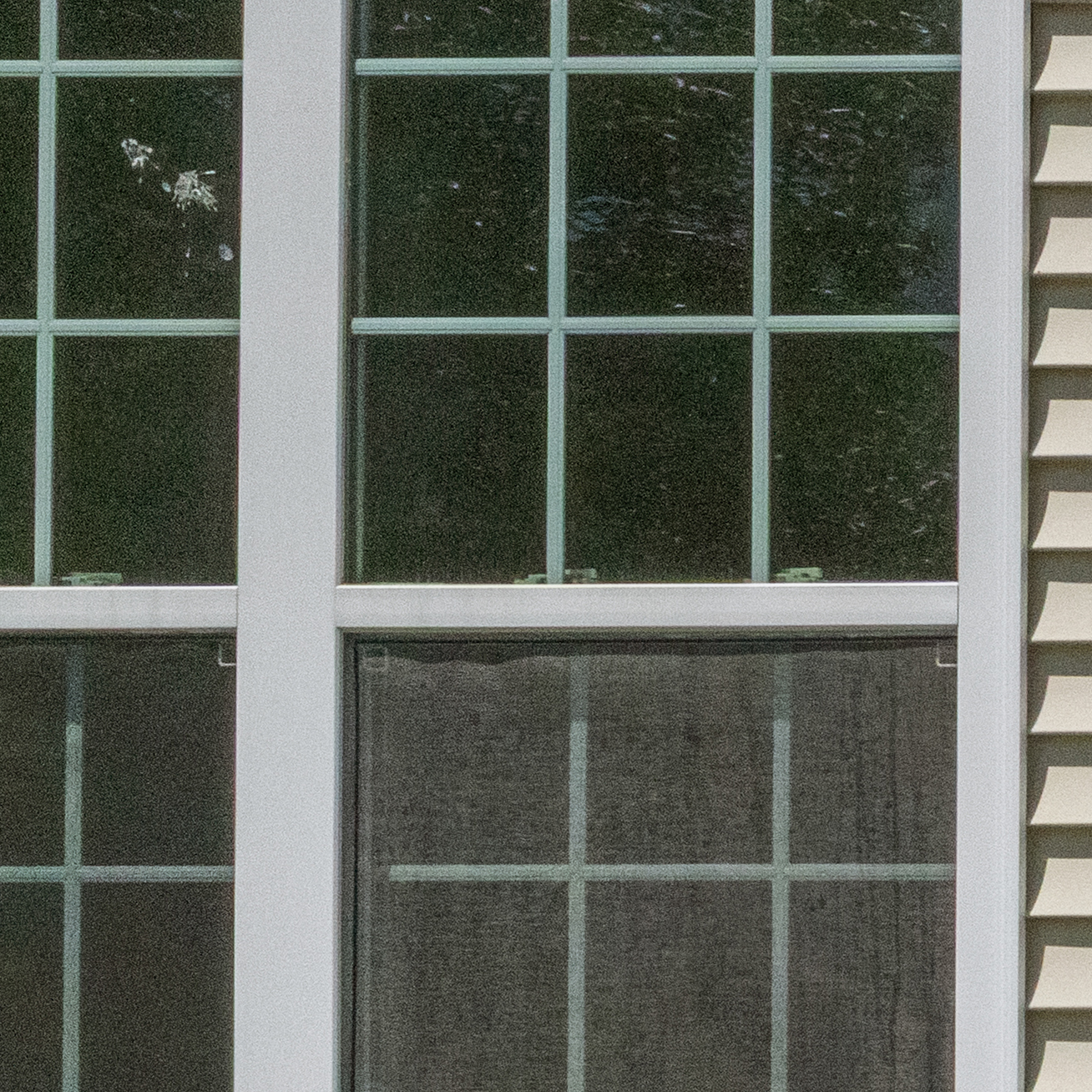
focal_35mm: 106
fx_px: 3792
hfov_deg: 9.4
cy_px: 1322
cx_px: 3851
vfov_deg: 15.8
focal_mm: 17.2
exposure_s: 1/4000
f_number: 13
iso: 3200
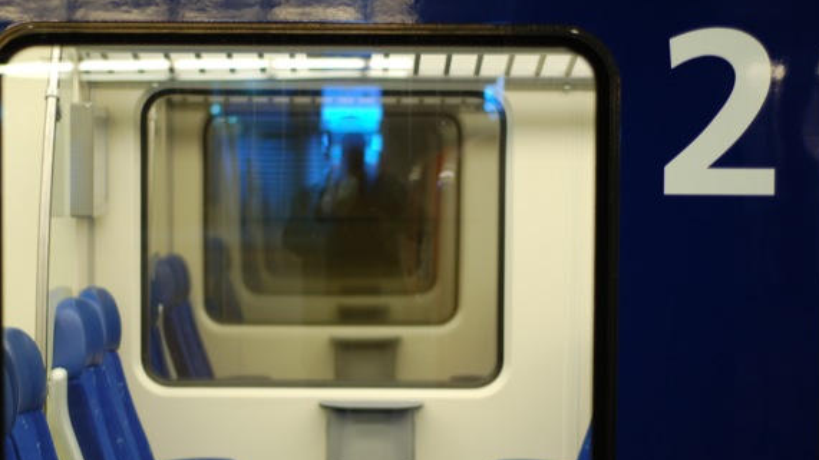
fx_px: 1911
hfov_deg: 24.2
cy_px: 267
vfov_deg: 13.7
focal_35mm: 88
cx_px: 367
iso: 200
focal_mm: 50
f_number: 2.2
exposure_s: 1/20
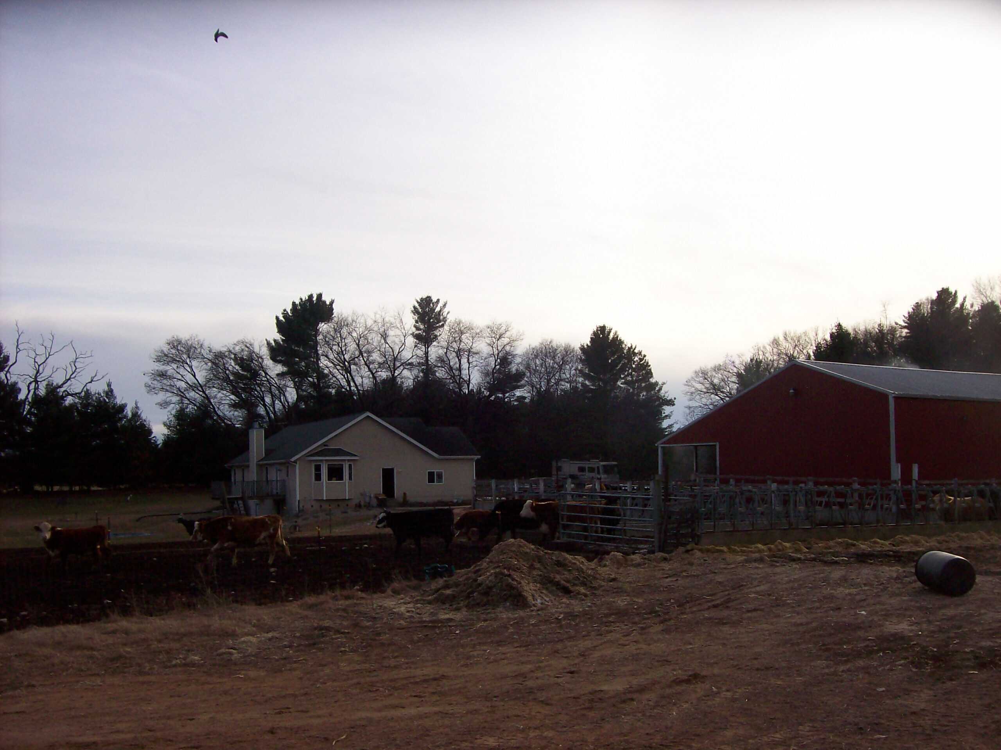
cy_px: 375
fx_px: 1041
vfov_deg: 39.6
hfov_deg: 51.4
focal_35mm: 36
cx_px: 500
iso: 80
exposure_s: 1/672
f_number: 4.8
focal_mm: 6
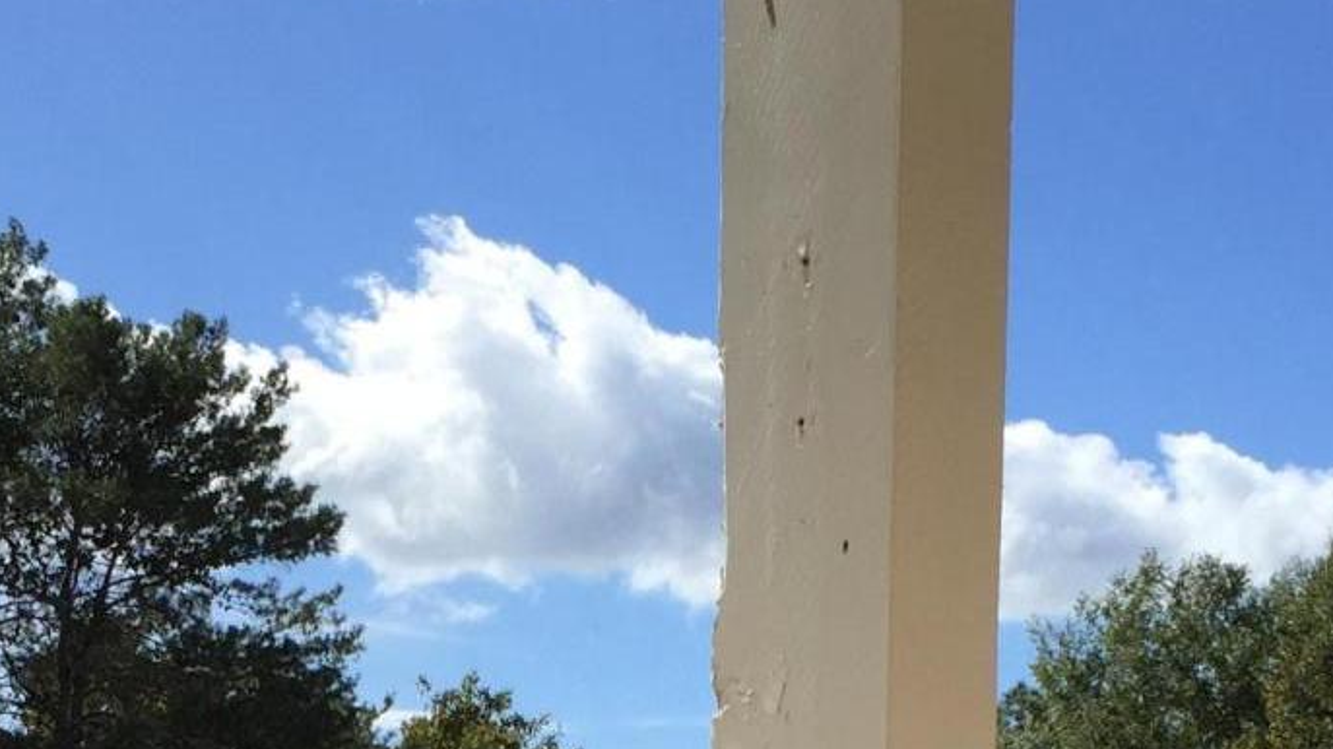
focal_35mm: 92
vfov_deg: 12.1
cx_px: 400
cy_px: 1343
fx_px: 3251
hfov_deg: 23.0
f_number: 2.2
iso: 32
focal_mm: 4.15
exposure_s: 1/2083
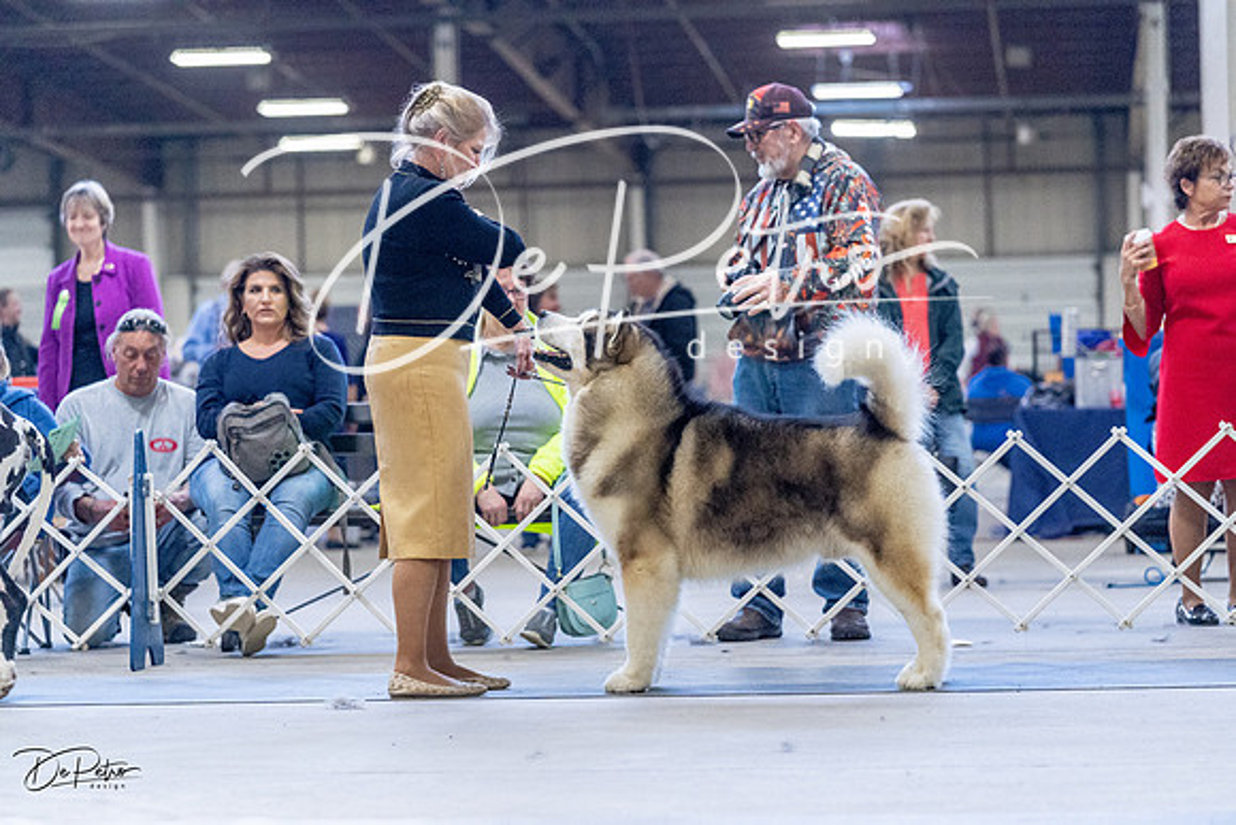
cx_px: 618
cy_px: 412
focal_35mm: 130
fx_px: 4464
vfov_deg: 10.6
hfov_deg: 15.8
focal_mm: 130
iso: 6400
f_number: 4
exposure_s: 1/320
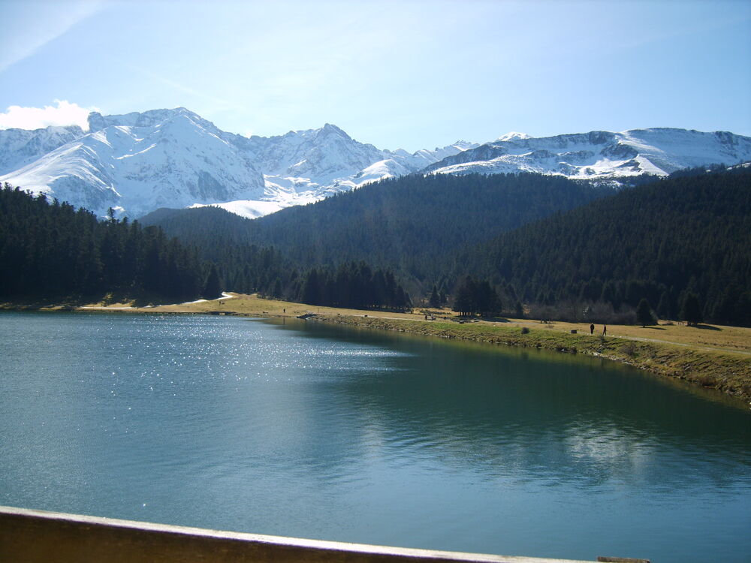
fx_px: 759
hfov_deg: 52.6
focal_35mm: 35
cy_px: 282
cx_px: 376
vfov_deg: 40.7
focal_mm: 7.4
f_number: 7.1
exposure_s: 1/180
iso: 50
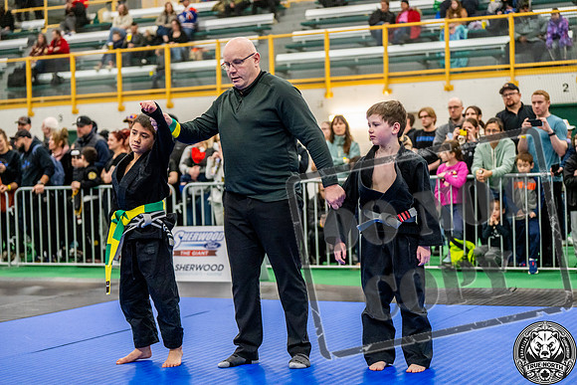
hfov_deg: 28.8
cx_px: 288
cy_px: 192
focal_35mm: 70
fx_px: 1122
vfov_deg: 19.5
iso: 5000
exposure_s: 1/500
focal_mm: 70
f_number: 2.8
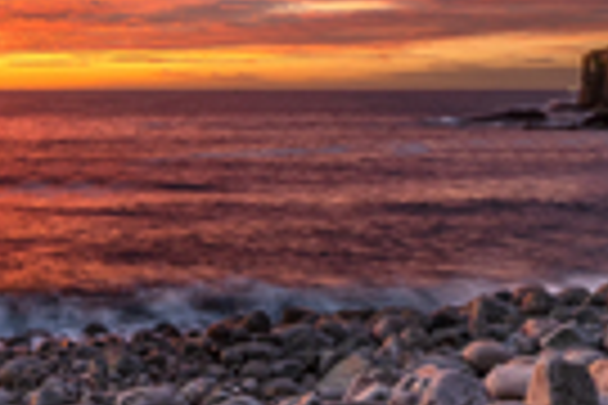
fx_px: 979
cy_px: 110
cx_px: 99
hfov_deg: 33.2
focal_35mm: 58
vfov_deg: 23.2
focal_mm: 14
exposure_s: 1/1.67
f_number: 22
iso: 64
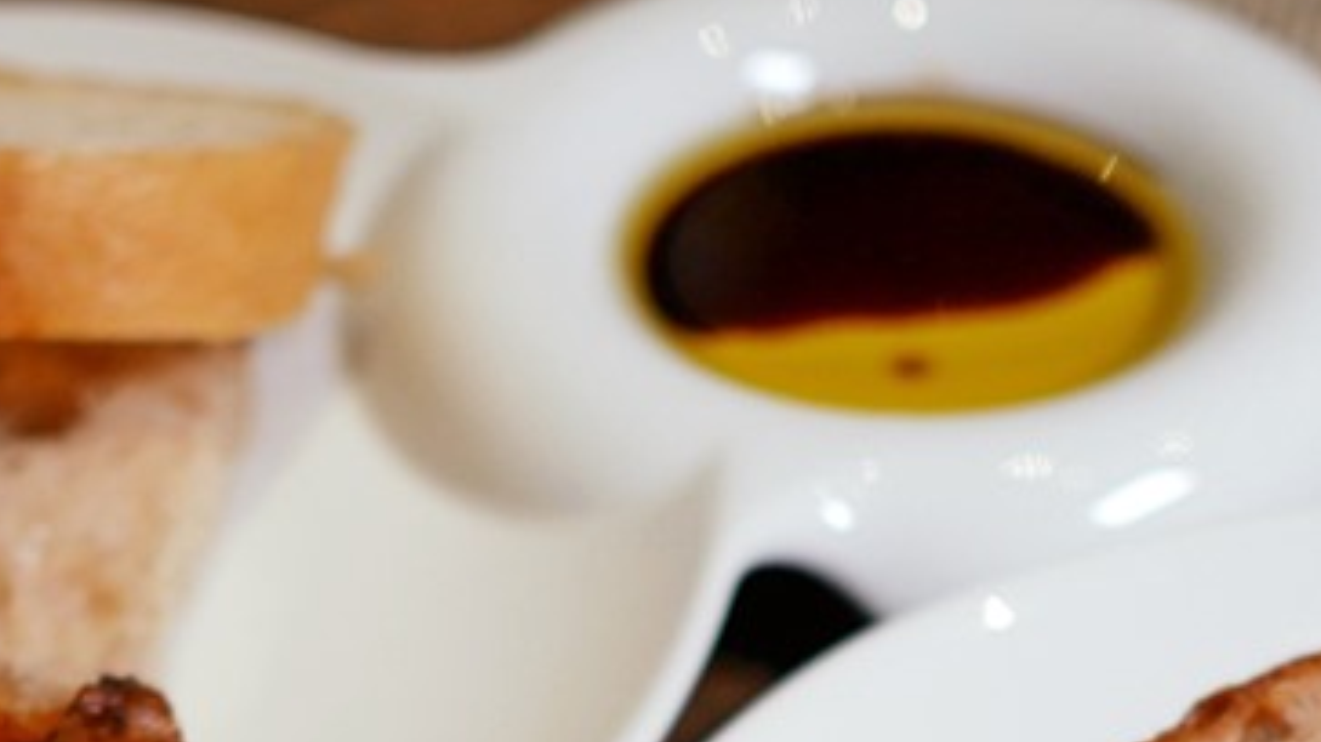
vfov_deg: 8.0
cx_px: 771
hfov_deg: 14.3
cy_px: 1017
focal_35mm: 150
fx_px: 5253
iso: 200
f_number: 1.8
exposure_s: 1/80
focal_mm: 25
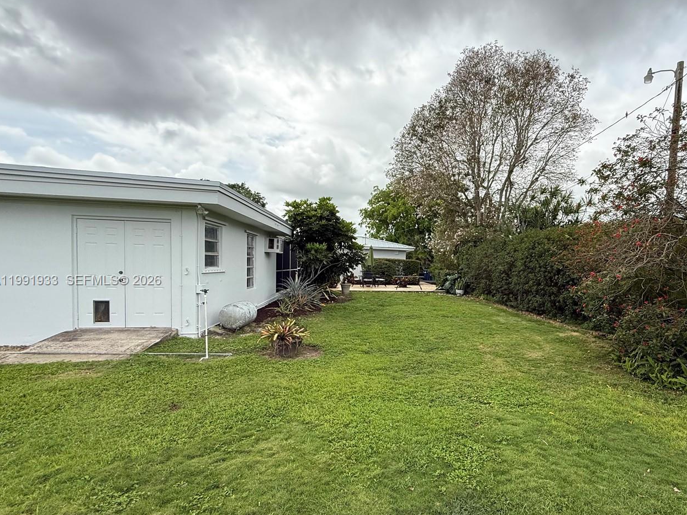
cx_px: 431
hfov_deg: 86.0
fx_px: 357
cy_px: 281
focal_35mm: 18
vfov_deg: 71.4
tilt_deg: -1.5
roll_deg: -0.4
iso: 64
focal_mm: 2.22
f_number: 2.2
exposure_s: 1/1068
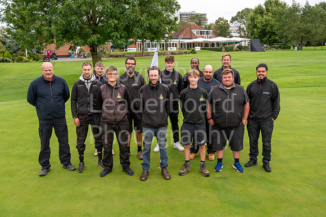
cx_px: 163
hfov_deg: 55.8
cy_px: 108
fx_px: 308
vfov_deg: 38.8
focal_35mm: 34
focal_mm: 34
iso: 500
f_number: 7.1
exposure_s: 1/250
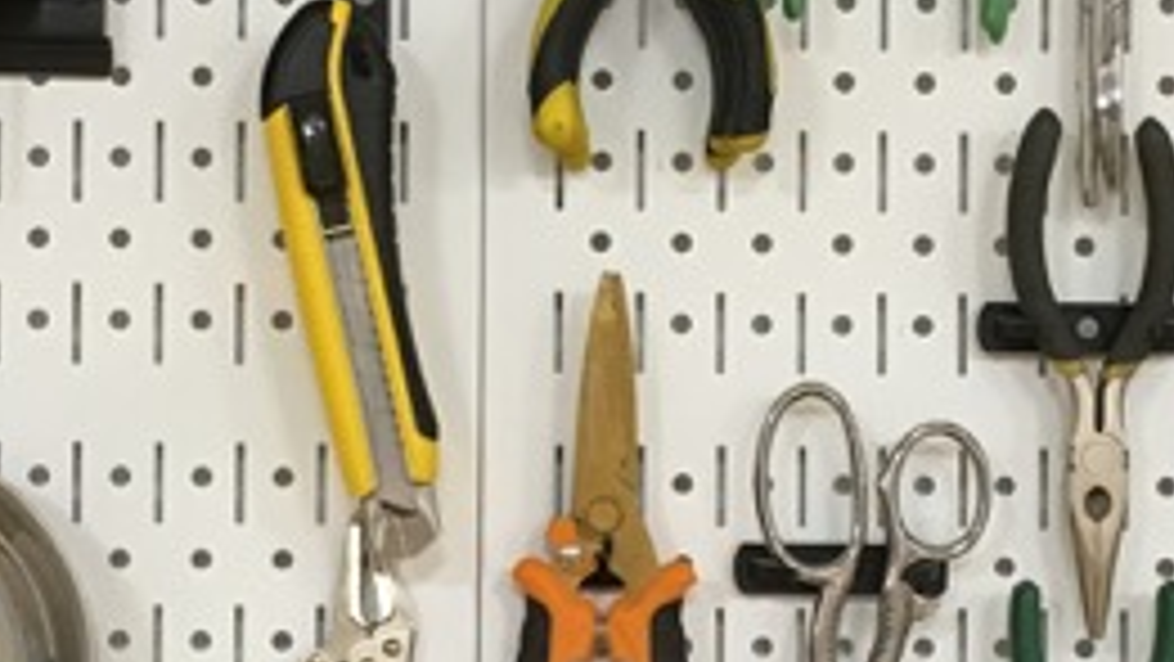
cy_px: 405
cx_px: 531
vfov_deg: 12.5
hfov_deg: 22.0
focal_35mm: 97
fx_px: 3021
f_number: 2.2
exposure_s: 1/30
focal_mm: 4.15
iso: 125
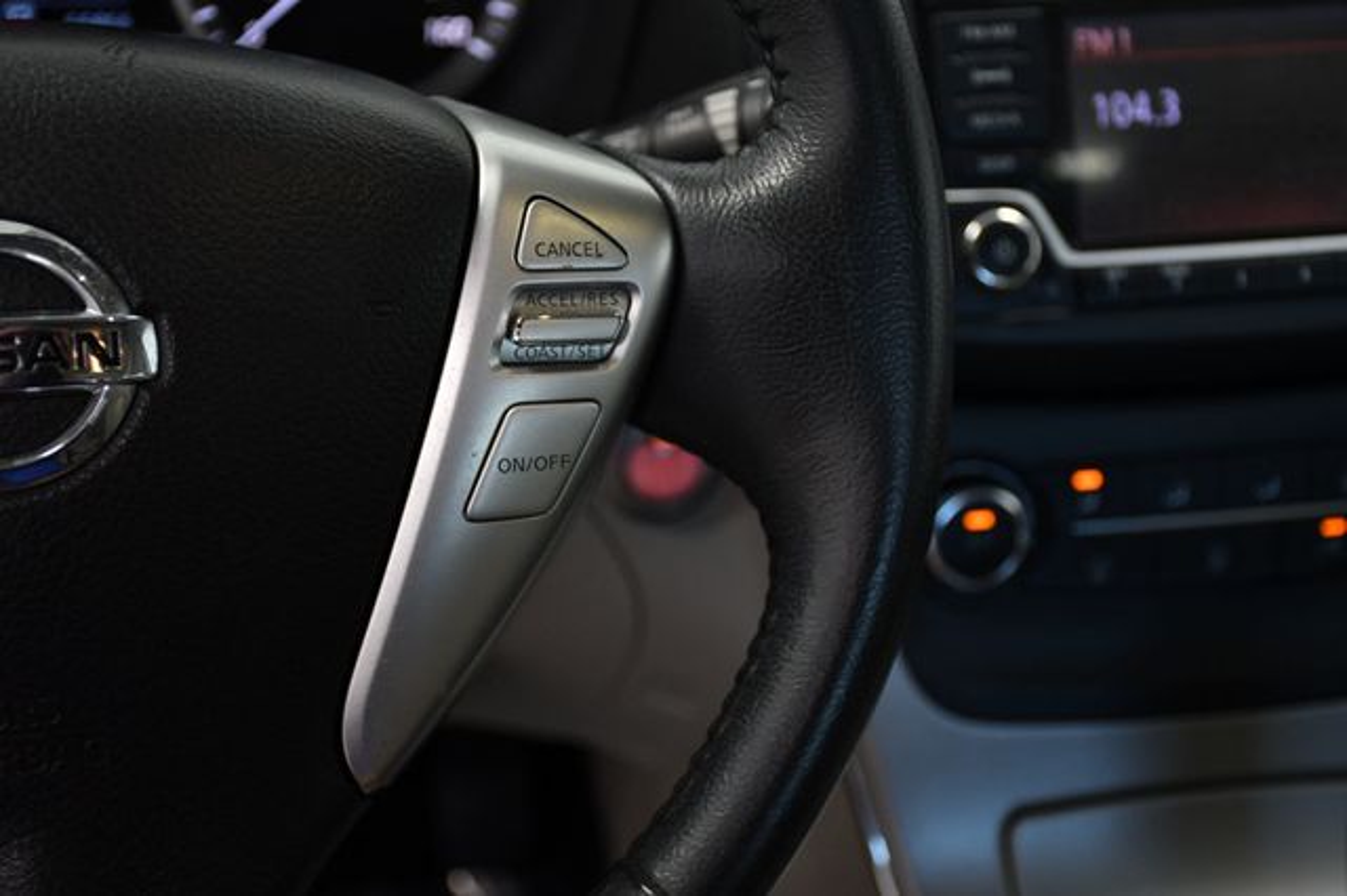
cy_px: 448
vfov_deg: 21.5
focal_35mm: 63
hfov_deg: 31.9
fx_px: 2356
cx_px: 674
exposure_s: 1/80
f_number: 4.5
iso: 400
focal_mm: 42
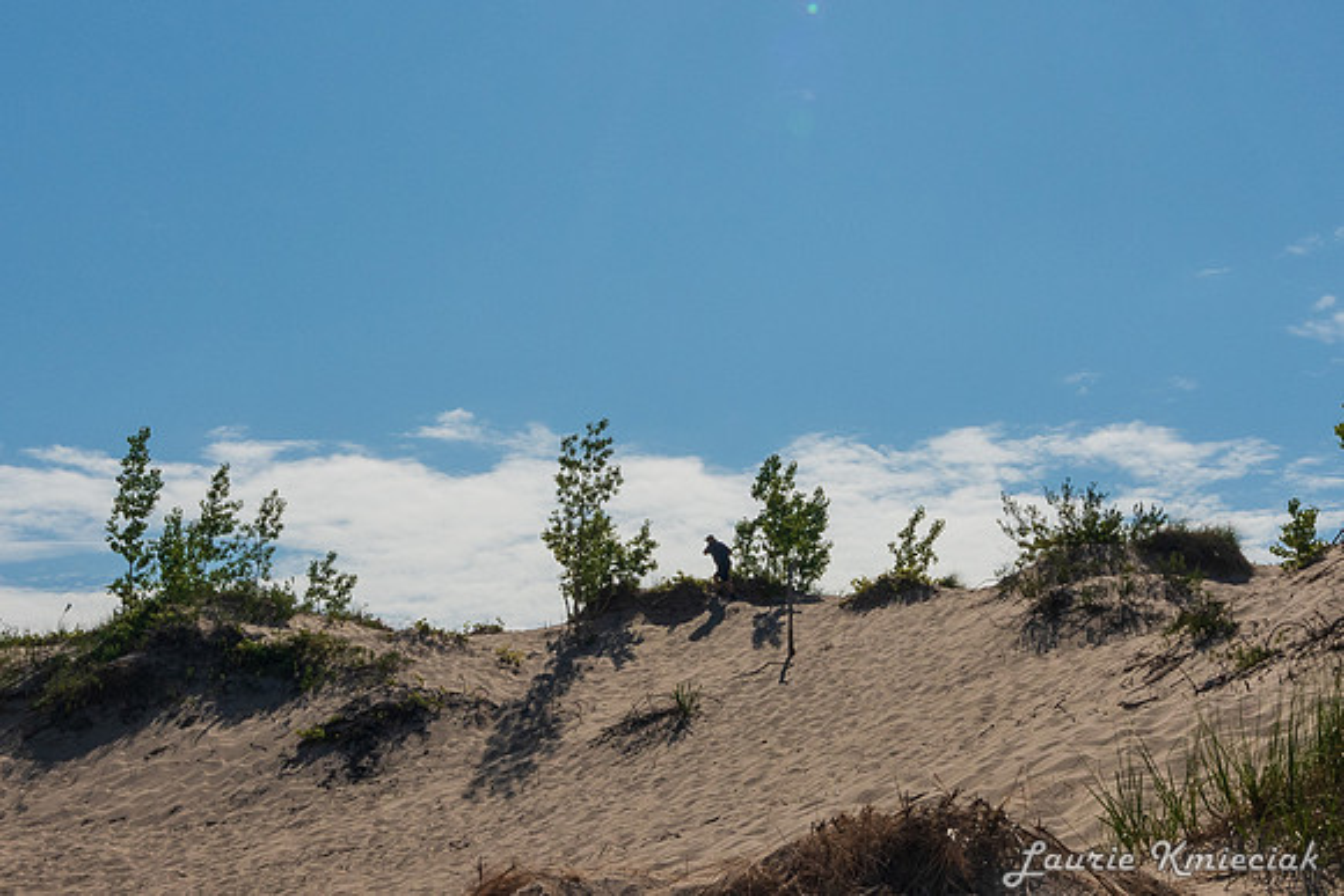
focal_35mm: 65
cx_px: 779
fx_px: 2416
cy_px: 444
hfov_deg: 31.0
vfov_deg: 21.0
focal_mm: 20
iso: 180
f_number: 11
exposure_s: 1/1000
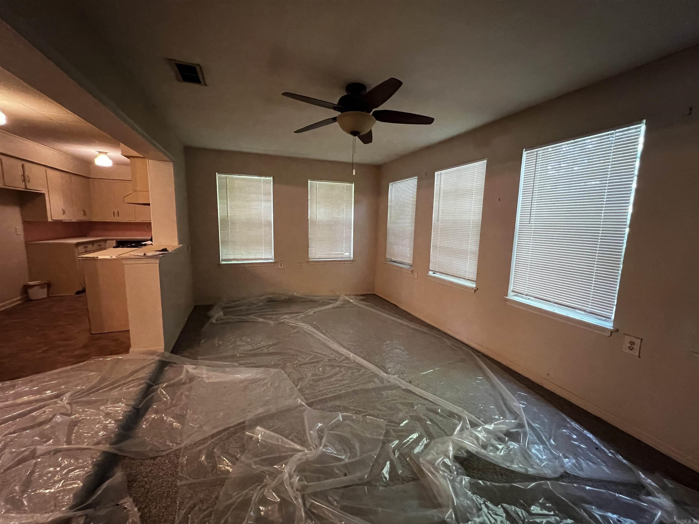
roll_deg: -1.7
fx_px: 263
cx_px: 350
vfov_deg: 89.9
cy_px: 262
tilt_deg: -8.3
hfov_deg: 106.2
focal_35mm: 13
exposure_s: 1/40
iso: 800
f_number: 1.8
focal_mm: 1.57
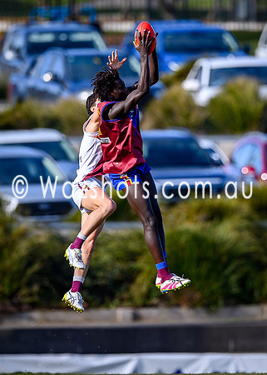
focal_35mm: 1000
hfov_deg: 1.4
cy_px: 124
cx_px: 184
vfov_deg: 2.0
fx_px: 10622
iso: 280
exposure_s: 1/1600
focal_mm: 500
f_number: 4
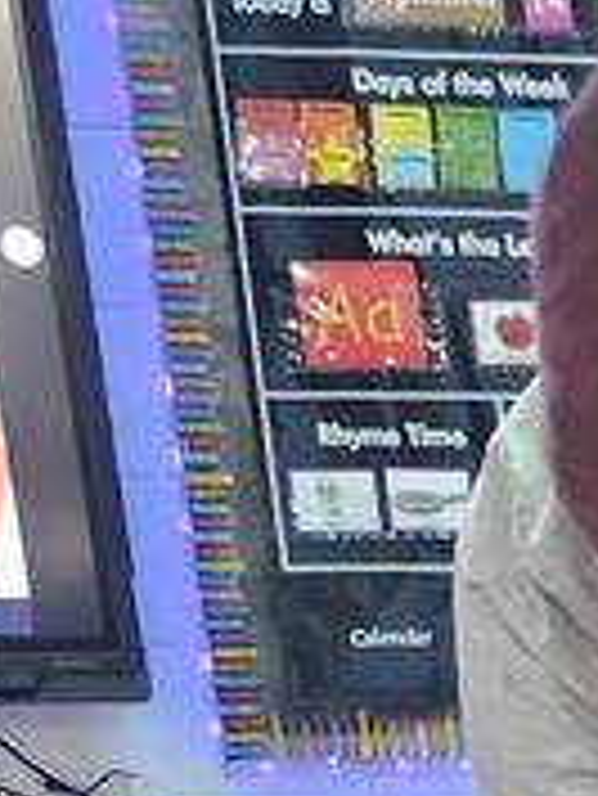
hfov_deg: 9.1
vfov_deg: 12.5
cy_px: 1579
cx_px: 1623
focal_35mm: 139
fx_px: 3198
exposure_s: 1/24
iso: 1000
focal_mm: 5
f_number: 1.8
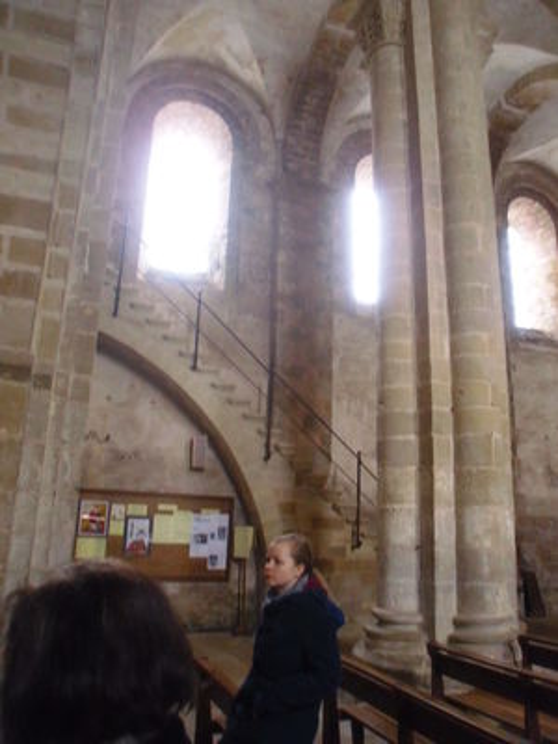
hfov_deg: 49.7
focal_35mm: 28
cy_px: 372
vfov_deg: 63.4
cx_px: 279
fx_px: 602
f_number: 2.6
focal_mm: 4.65
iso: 400
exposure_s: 1/8
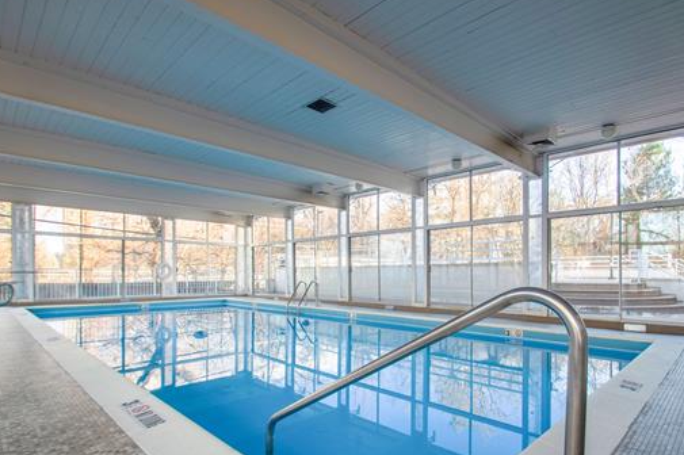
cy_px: 269
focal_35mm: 19
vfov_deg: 64.0
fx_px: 361
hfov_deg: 86.9
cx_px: 337
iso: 100
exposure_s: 1/10
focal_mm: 10
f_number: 8
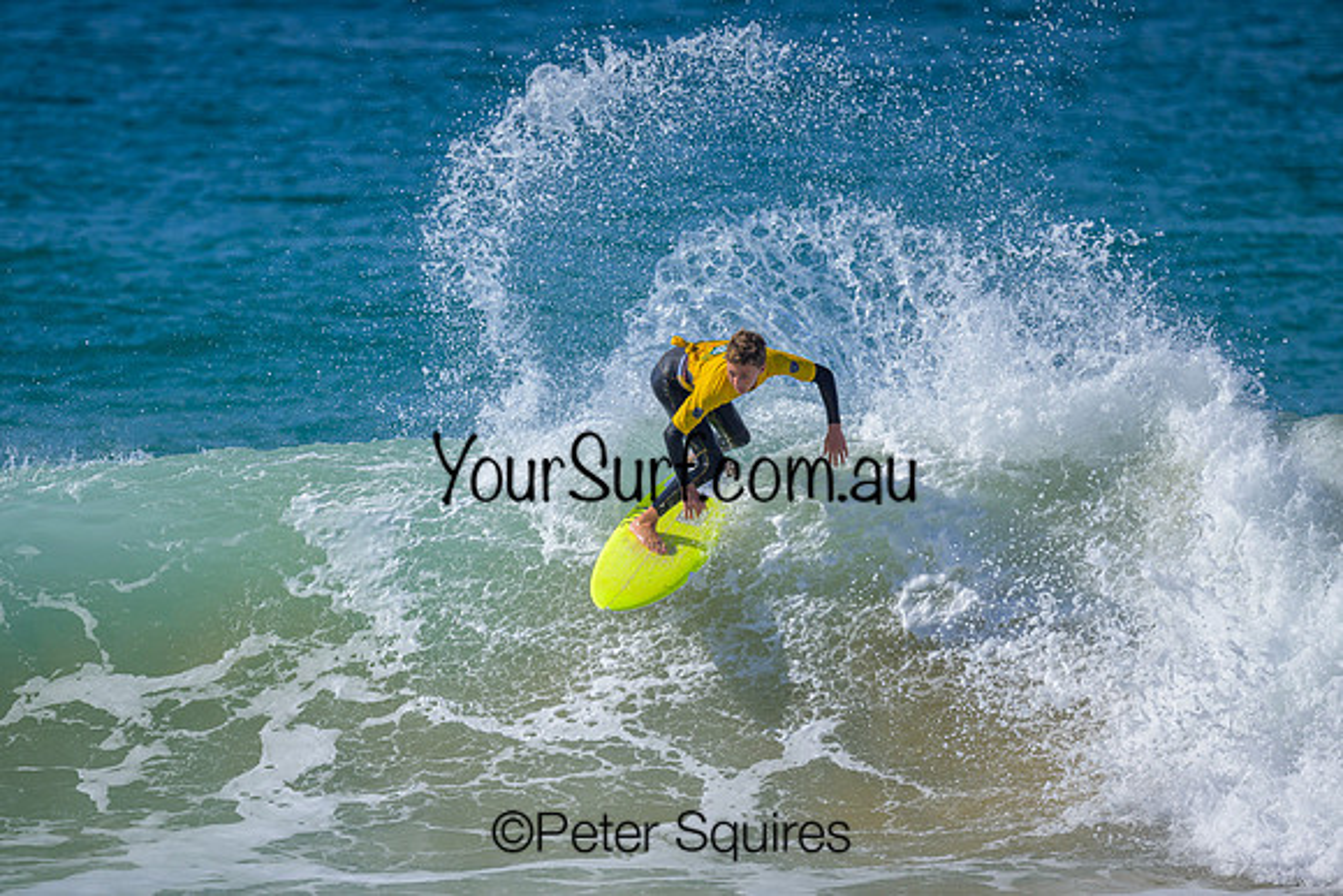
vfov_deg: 1.7
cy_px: 448
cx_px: 672
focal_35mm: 800
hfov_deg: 2.6
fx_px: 29850
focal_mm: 800
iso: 250
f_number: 6.3
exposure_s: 1/2000
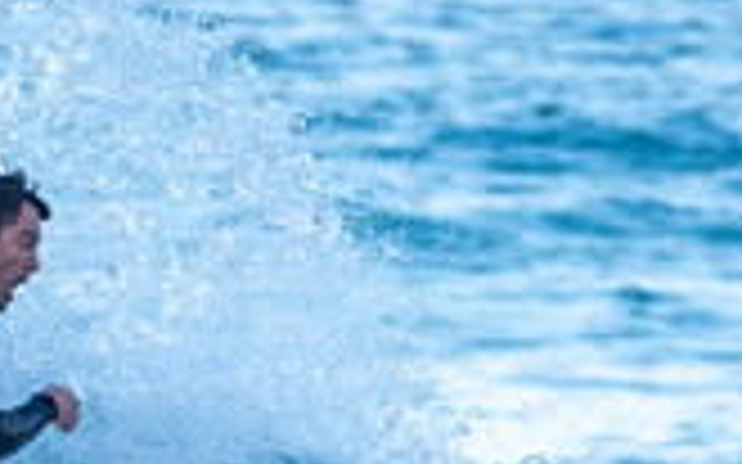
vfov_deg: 0.5
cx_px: -45
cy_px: 628
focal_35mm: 2682
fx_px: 54217
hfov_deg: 0.8
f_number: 5.6
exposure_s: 1/640
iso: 250
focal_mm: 500
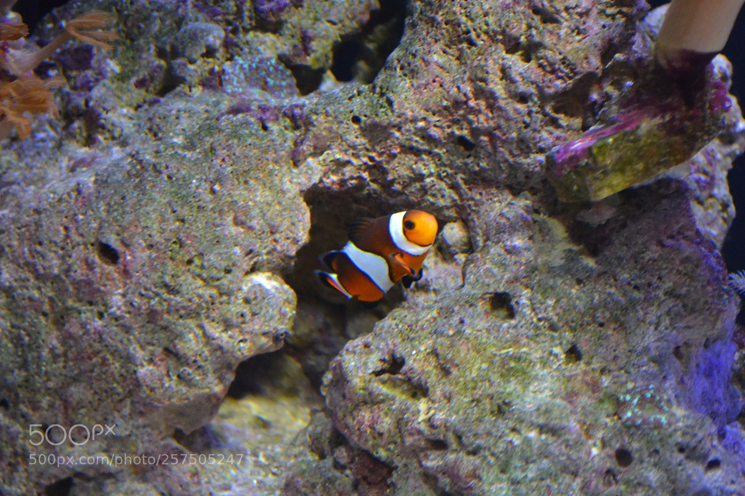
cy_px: 248
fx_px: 1707
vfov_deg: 16.5
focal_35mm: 82
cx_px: 372
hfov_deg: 24.6
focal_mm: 55
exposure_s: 1/80
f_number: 5.6
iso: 3200
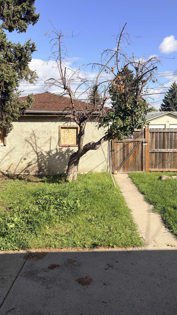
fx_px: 250
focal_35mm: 30
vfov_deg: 64.3
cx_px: 96
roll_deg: +0.1
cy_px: 152
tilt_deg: -8.1
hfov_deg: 38.9
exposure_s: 1/3279
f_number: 1.6
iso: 50
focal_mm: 5.96
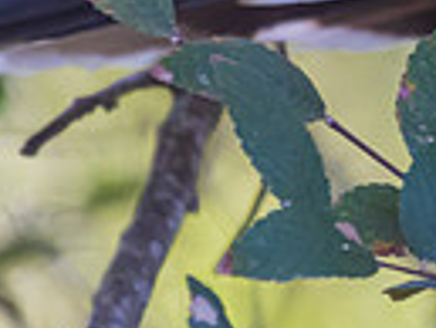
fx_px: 32715
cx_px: 788
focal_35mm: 2595
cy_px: -91
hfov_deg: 0.8
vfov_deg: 0.6
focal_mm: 500
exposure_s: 1/400
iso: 1600
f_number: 5.6
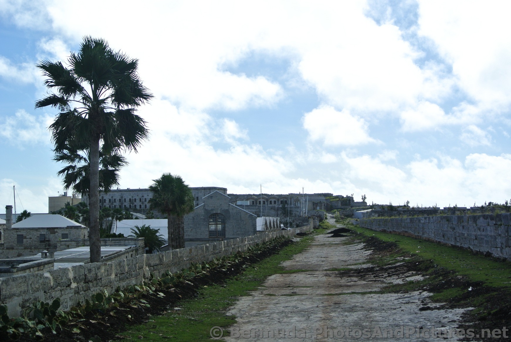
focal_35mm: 63
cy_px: 171
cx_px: 256
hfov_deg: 31.9
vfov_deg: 21.6
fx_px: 895
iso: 100
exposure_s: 1/1000
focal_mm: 23.6
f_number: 5
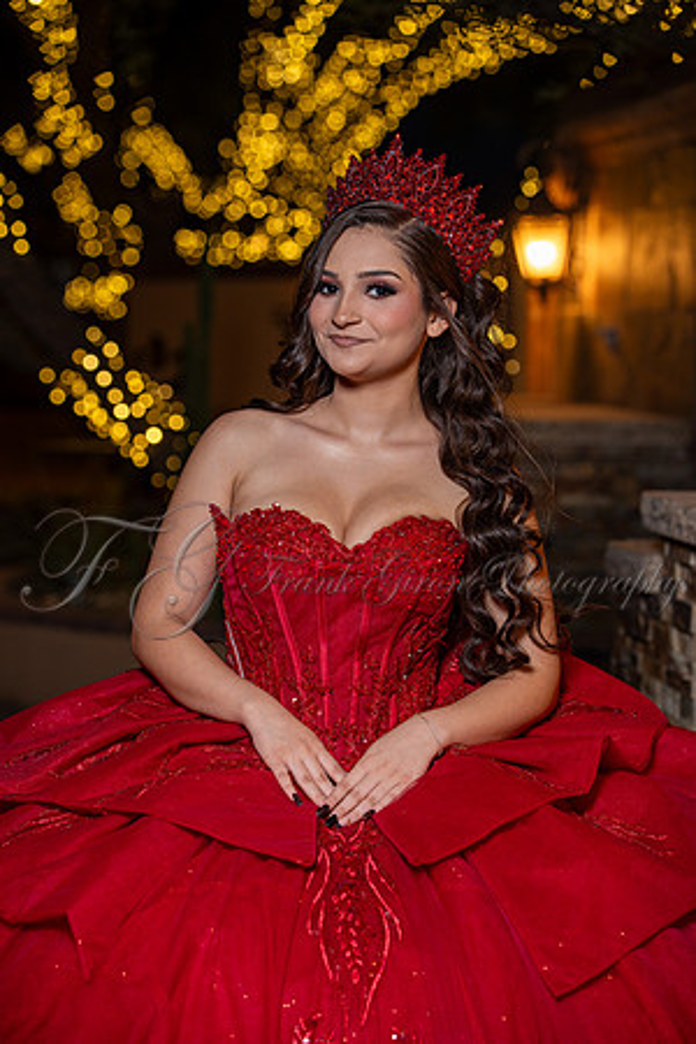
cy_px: 522
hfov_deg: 14.4
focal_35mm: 95
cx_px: 348
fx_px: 2755
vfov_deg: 21.5
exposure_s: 1/80
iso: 400
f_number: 4
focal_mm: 95
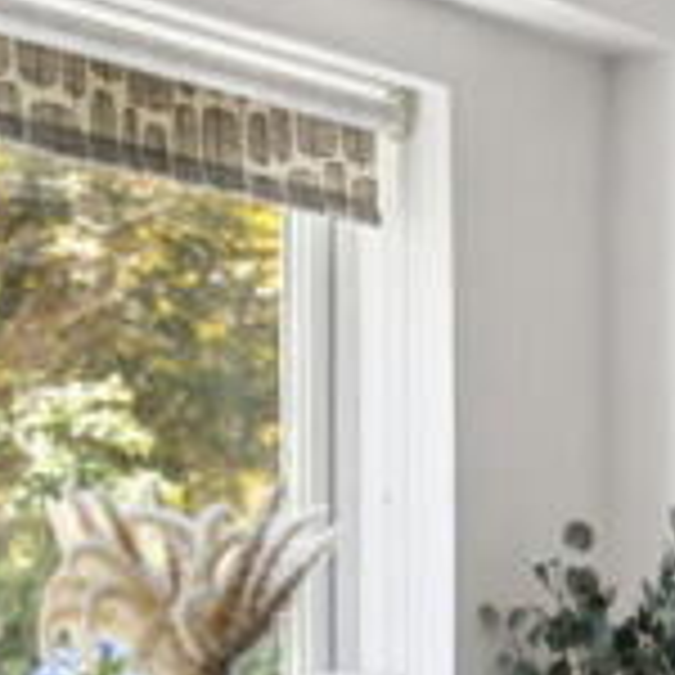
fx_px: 2868
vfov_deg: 13.2
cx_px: 475
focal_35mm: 130
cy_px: 695
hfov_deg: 13.4
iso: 320
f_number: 4
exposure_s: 1/80
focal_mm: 35
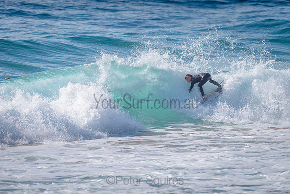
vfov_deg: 2.2
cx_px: 178
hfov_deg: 3.4
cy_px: 75
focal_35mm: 613
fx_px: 4940
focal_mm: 500
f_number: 5.6
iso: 125
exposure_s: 1/2000
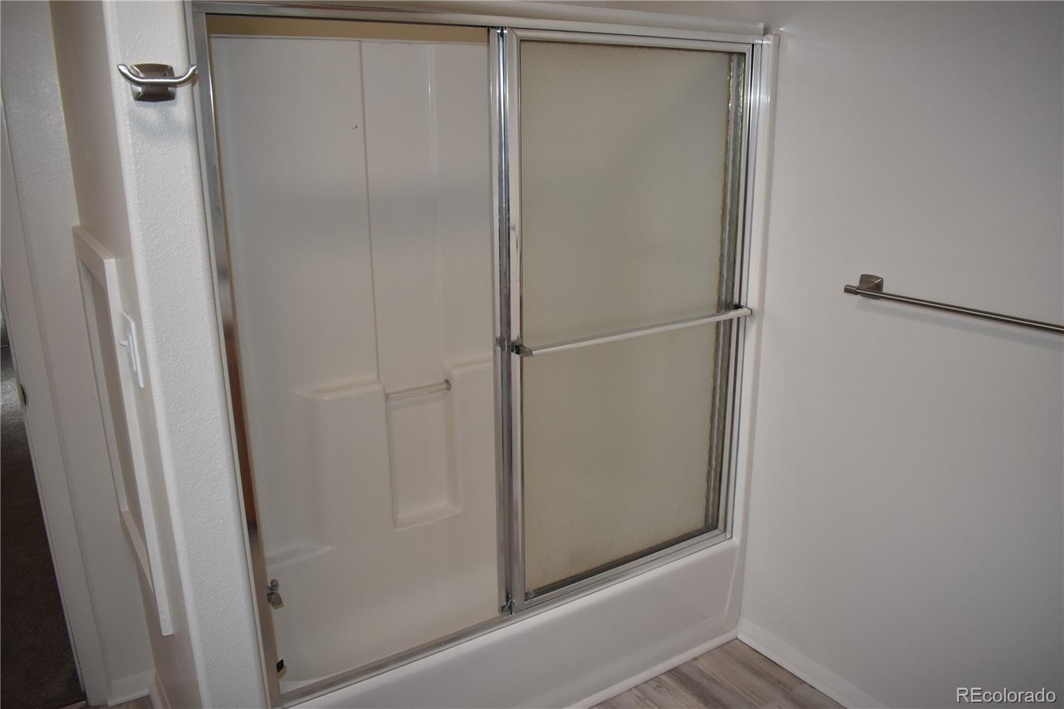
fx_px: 798
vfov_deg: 47.9
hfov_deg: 67.4
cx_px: 532
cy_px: 354
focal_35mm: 27
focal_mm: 18
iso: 800
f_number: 4.5
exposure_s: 1/200
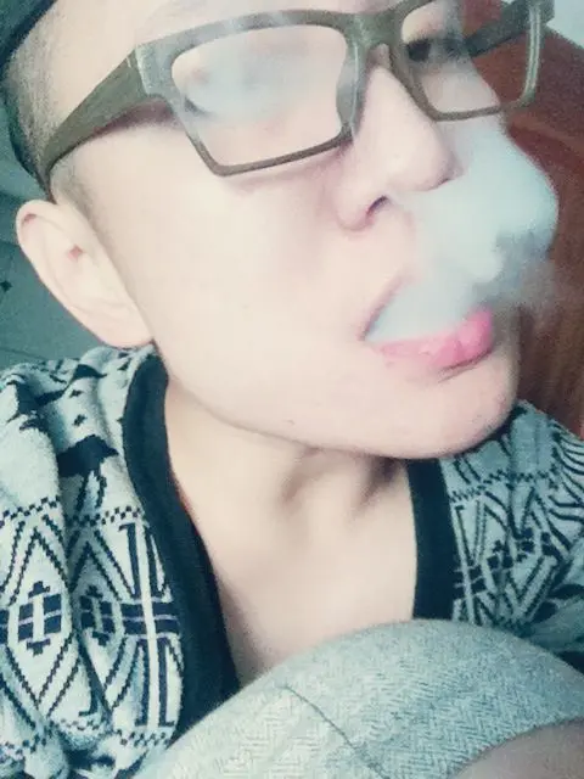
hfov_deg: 40.7
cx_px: 292
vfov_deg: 52.6
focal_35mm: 35
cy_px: 390
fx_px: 787
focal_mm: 3.85
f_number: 2.4
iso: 400
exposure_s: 1/30
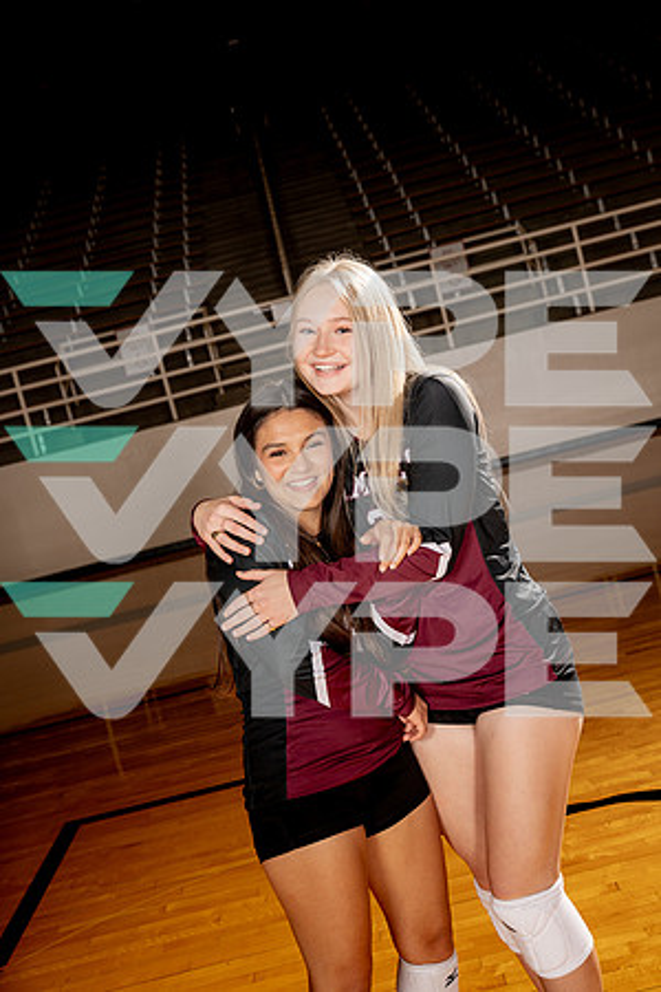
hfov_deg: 28.6
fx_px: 1294
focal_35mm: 47
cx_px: 330
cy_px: 496
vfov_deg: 41.9
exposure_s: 1/250
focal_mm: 47
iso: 100
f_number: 5.6
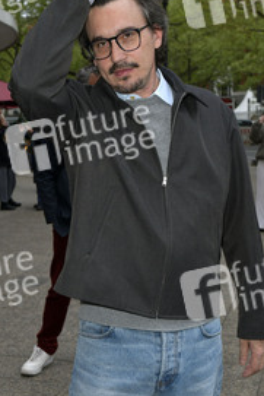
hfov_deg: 23.0
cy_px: 213
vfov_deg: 33.9
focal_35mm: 59
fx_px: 648
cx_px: 123
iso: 640
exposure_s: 1/200
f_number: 6.3
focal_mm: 40
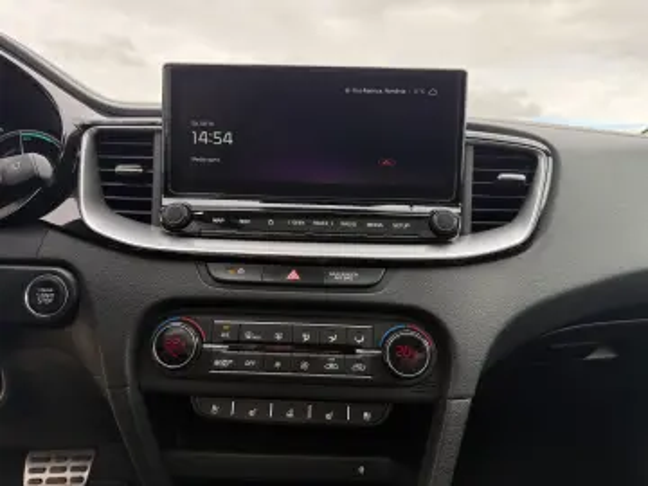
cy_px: 243
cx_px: 324
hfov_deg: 71.6
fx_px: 449
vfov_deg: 56.8
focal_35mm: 24
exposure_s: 1/344
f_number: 1.78
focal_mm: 6.76
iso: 100
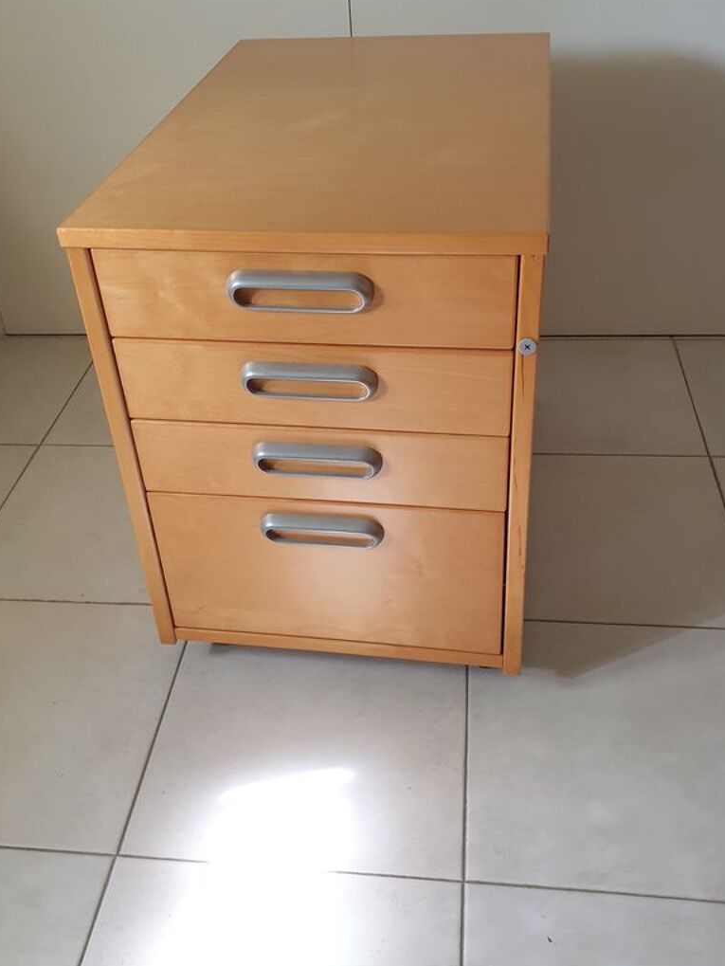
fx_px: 949
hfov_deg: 41.8
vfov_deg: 53.8
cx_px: 347
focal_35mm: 34
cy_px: 429
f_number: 2.4
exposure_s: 1/50
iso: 320
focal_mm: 4.3
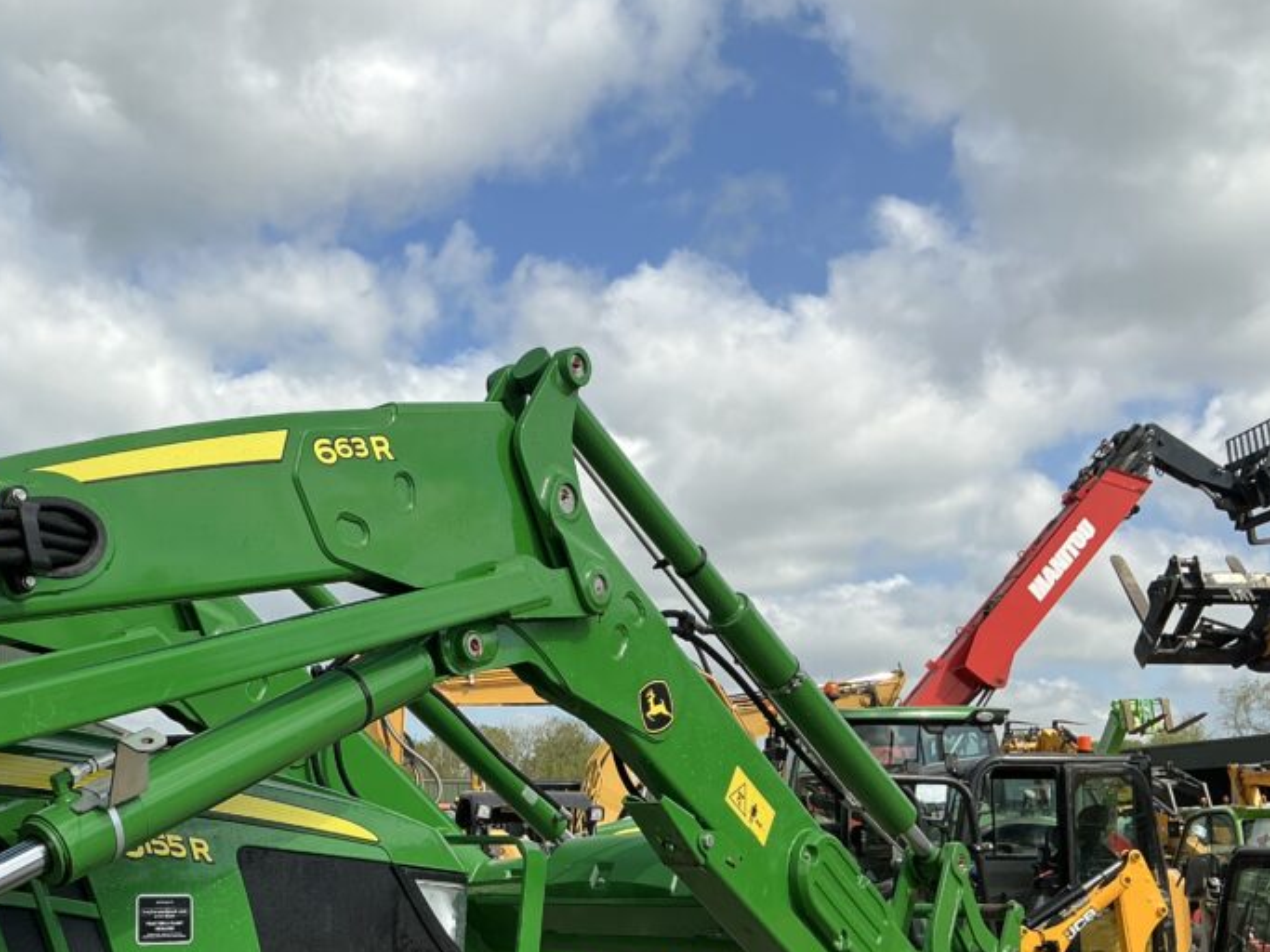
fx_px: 1541
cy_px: 699
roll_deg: -1.1
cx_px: 424
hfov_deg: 44.2
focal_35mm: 42
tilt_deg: +6.6
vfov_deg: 33.7
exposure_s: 1/1848
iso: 25
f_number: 1.8
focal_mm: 3
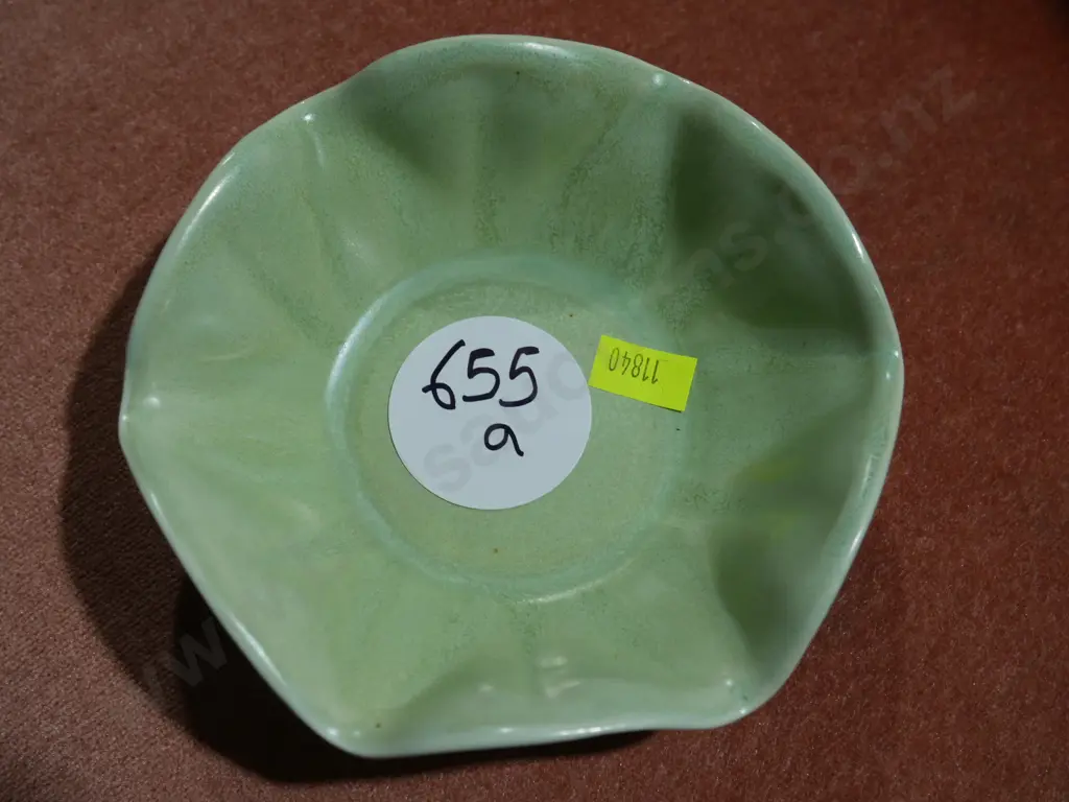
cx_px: 534
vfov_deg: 31.5
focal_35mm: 46
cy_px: 401
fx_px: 1421
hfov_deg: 41.2
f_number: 5.1
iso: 200
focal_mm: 23
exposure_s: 1/80
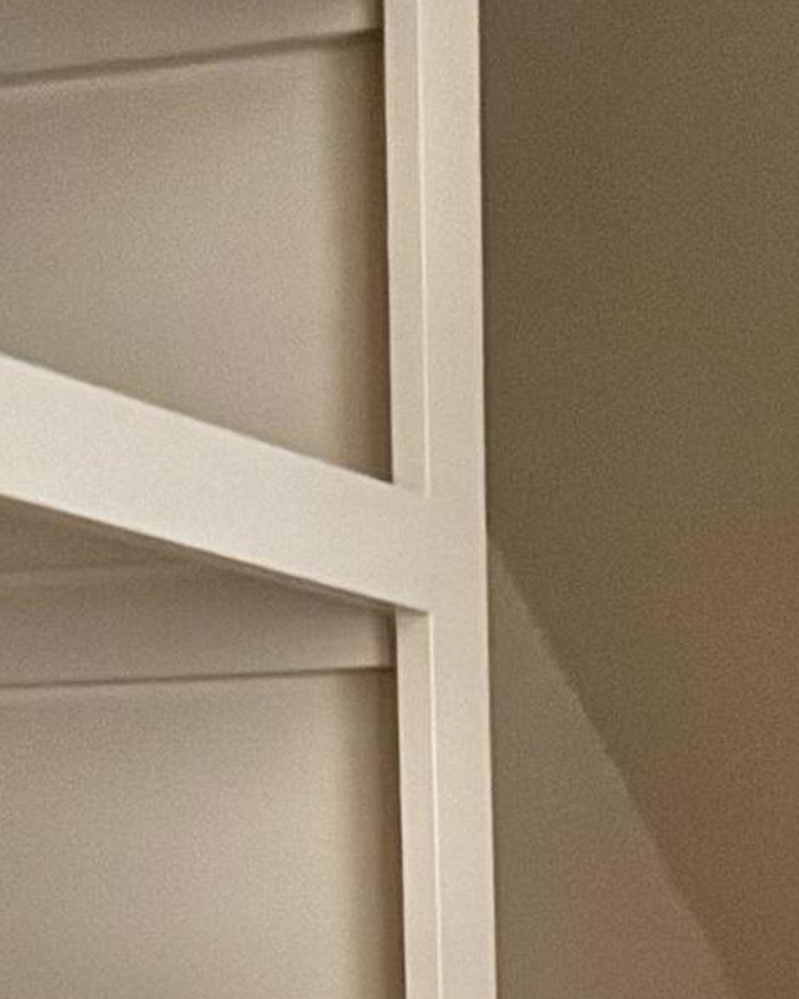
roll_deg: -0.6
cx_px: 1051
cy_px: 1744
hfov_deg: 12.3
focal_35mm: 121
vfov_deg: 14.2
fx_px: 3577
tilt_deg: -8.3
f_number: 1.78
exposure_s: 1/9
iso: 2000
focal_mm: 6.76
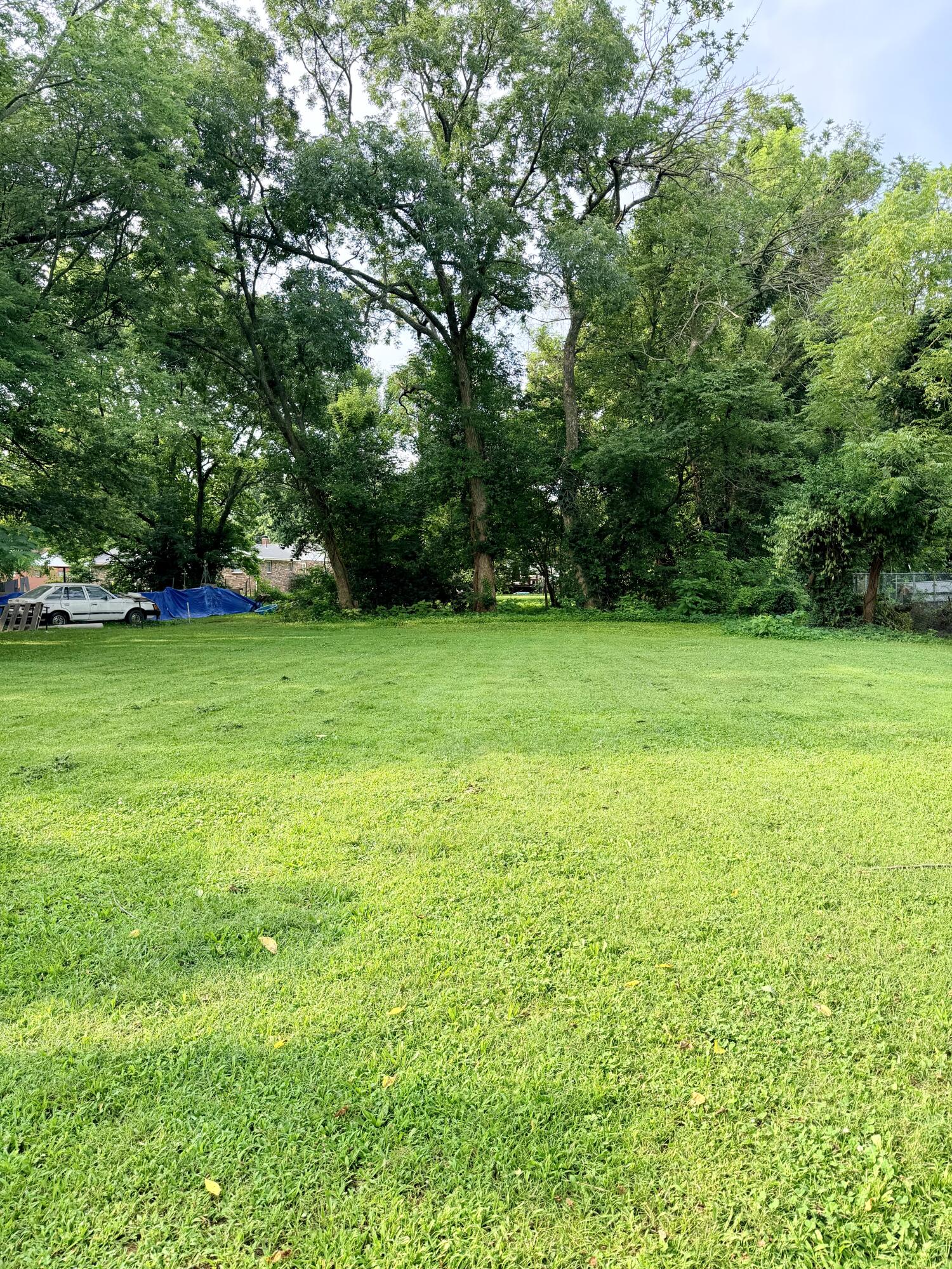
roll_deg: +1.9
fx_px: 880
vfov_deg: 71.6
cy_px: 634
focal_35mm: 24
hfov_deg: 56.8
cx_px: 476
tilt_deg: -1.6
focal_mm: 6.76
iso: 100
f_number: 1.78
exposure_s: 1/1018
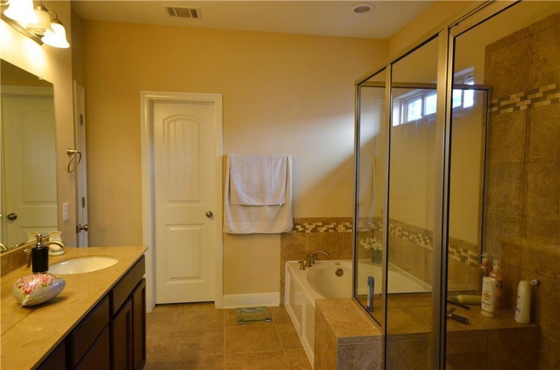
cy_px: 185
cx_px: 280
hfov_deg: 73.9
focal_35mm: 24
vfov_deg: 52.9
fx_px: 372
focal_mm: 16
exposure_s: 1/30
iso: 800
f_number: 5.6
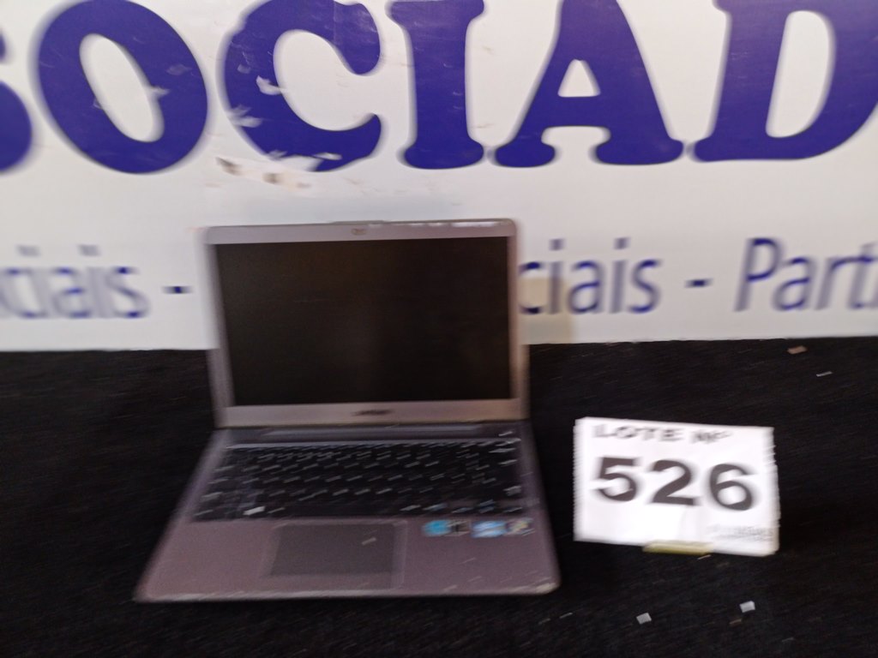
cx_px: 439
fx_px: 710
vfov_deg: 49.7
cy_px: 329
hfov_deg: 63.4
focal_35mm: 28
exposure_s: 1/30
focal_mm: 4.7
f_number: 1.79
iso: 292
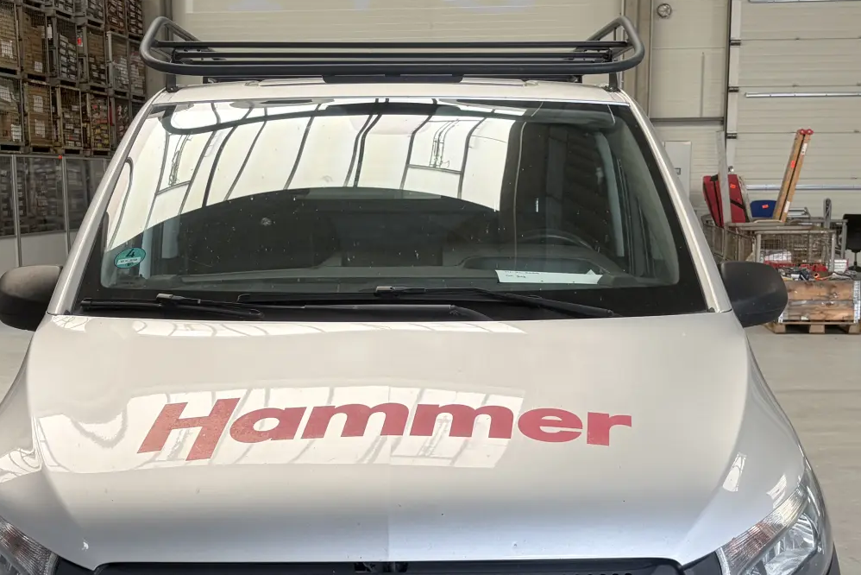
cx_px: 421
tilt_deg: -8.4
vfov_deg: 25.9
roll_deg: +0.4
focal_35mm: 52
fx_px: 1244
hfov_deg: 38.2
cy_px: 382
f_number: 1.6
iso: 32
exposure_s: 1/121
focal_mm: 5.96
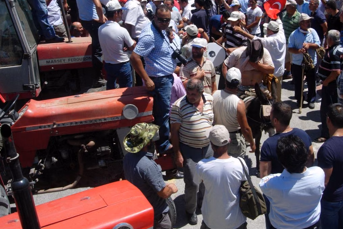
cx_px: 184
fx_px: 476
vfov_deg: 26.9
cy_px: 84
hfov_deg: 39.6
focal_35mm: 50
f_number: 4.8
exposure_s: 1/683
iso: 64
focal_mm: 7.8
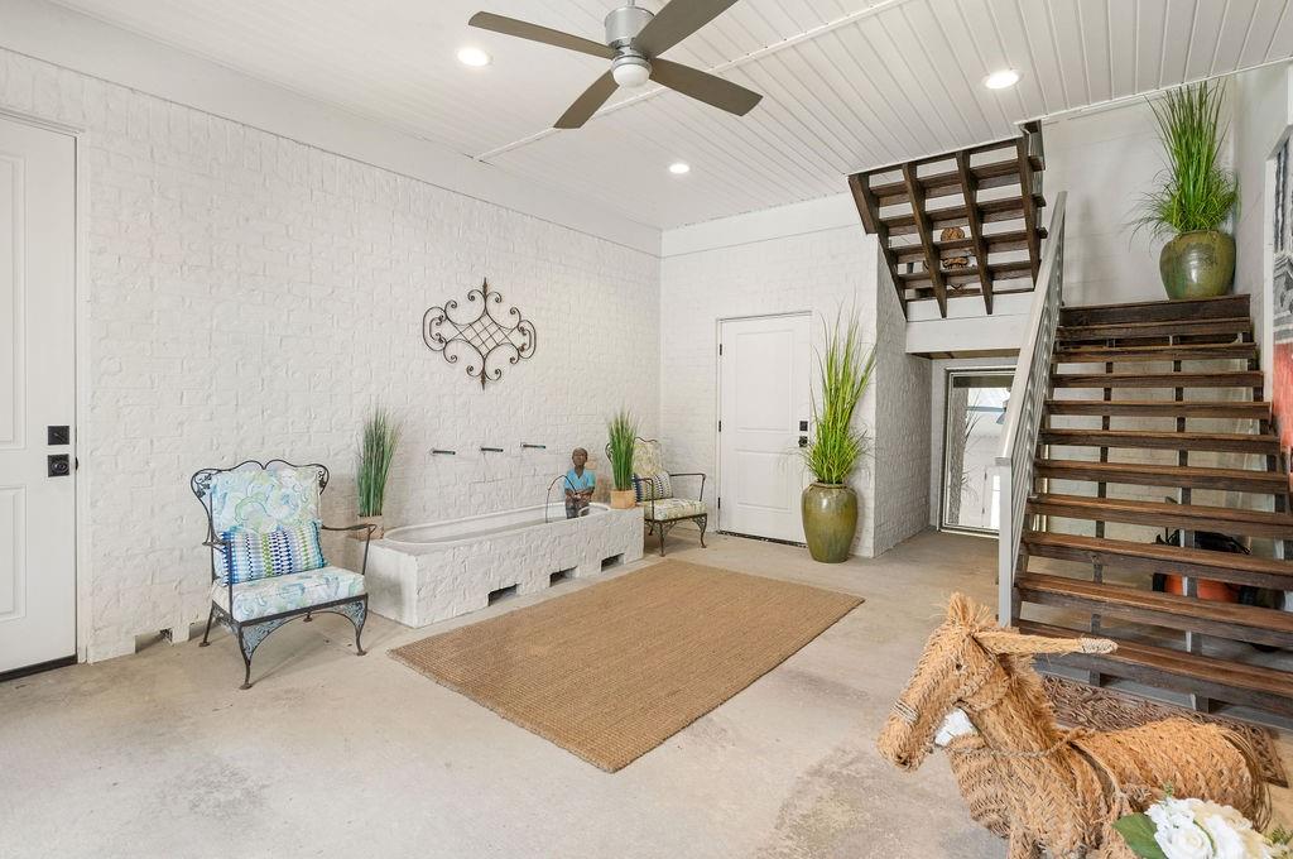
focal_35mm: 16
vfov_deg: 73.6
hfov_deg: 96.8
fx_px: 574
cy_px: 430
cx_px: 646
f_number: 5.6
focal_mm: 16
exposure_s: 1/30
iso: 400
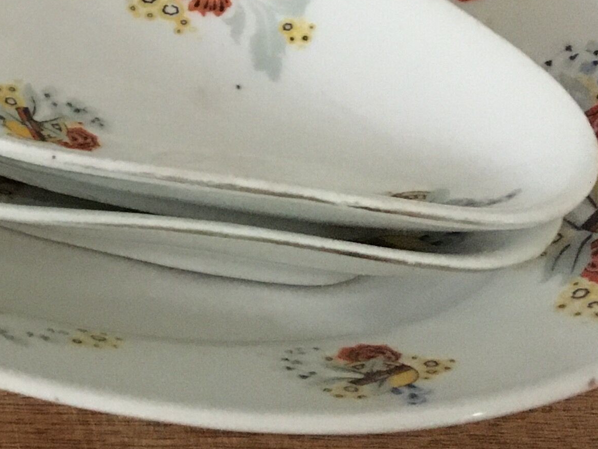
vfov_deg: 14.2
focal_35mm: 100
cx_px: -232
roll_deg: -0.4
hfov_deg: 18.0
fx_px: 1728
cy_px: -142
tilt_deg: -38.6
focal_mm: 4.15
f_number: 2.2
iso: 250
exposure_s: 1/17
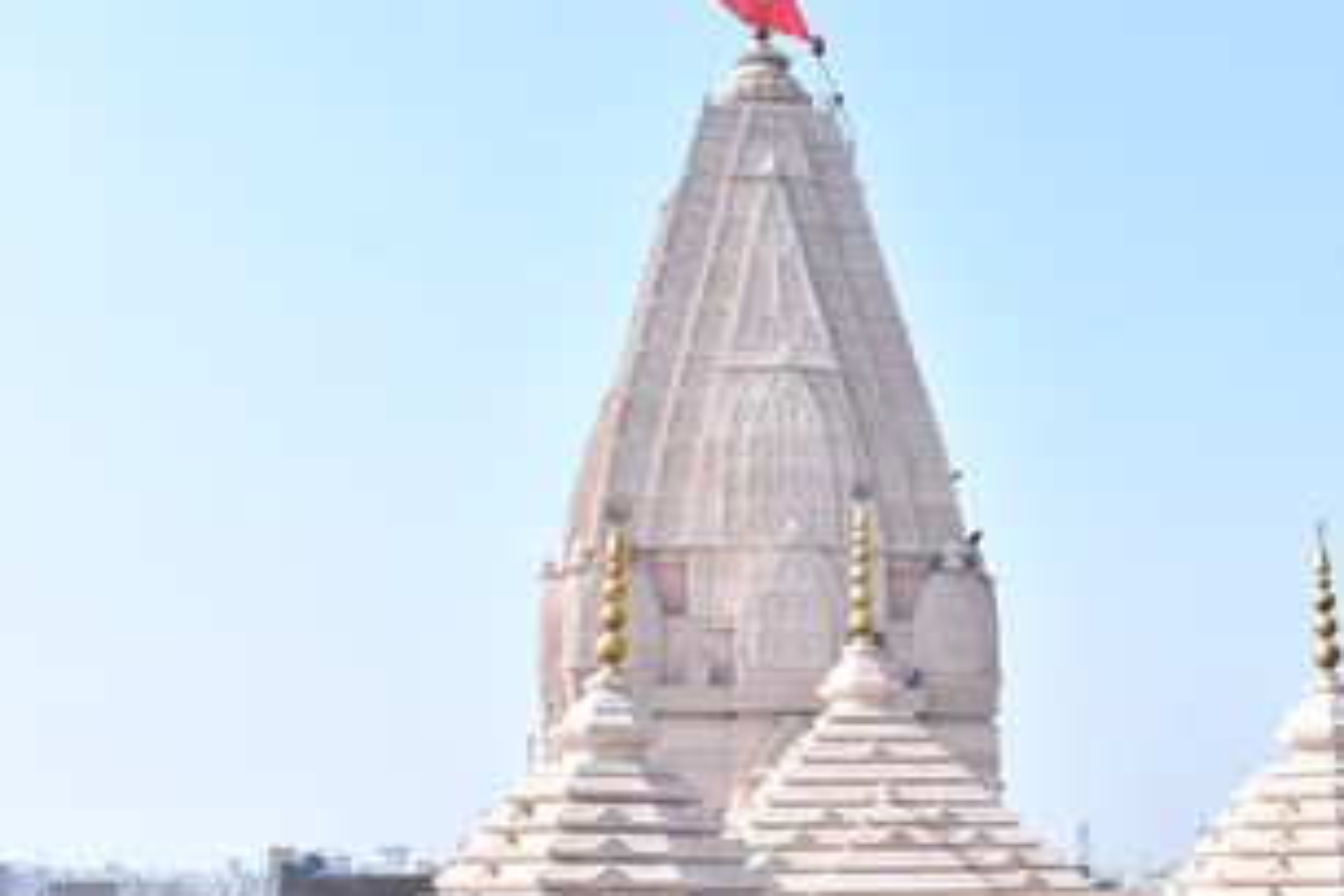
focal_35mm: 49
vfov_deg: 27.3
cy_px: 637
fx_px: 1829
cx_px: 905
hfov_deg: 39.8
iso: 200
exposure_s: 1/125
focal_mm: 18
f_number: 11
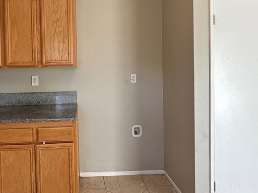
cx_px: 89
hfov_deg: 62.1
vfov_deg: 49.0
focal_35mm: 28
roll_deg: +1.0
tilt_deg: -1.5
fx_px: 209
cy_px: 67
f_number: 2.2
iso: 125
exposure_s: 1/120
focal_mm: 2.22
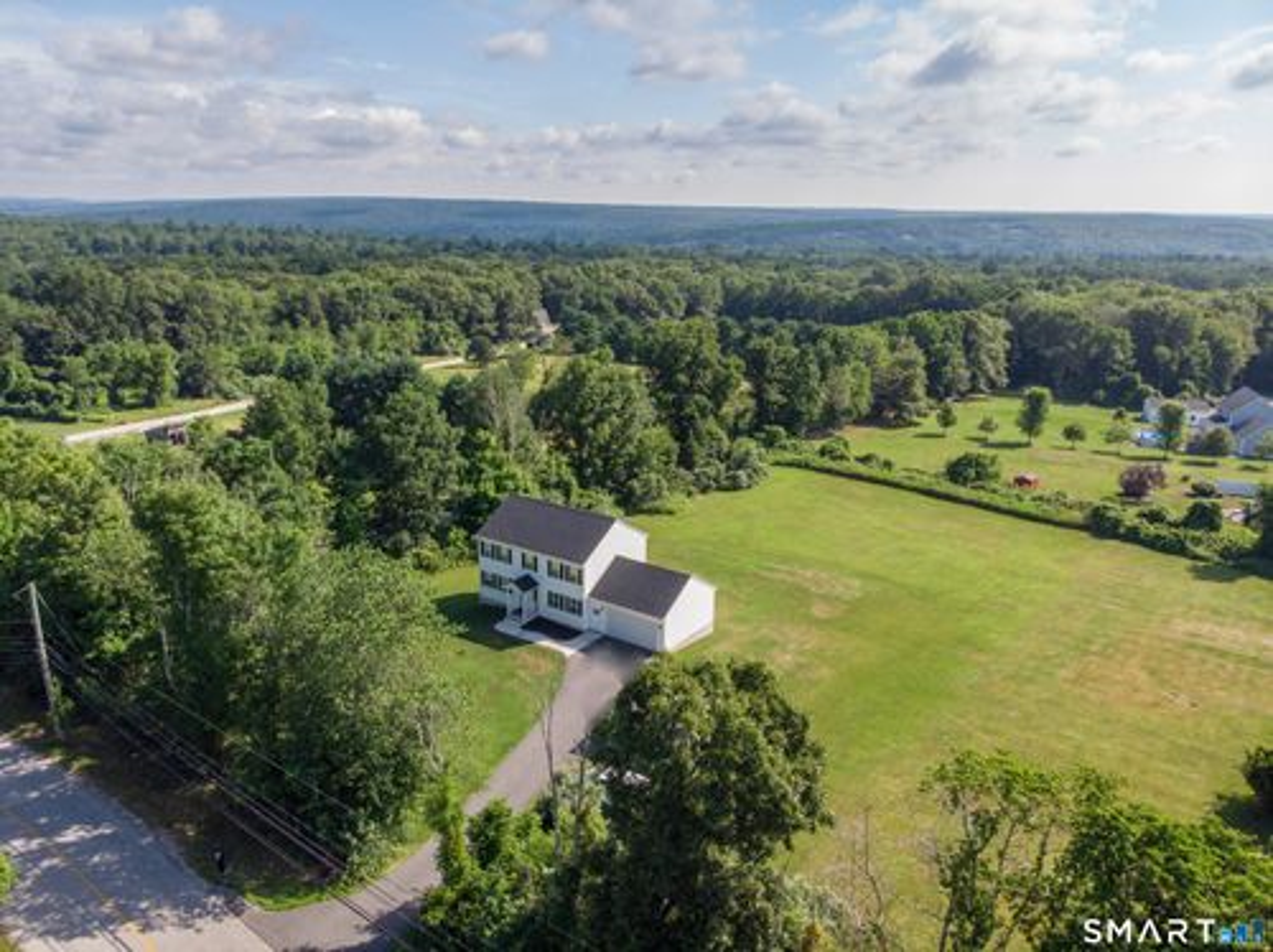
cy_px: 476
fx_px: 882
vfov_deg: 56.7
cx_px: 636
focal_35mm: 24
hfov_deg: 71.6
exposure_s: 1/580
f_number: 2.8
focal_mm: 4.5
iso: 100
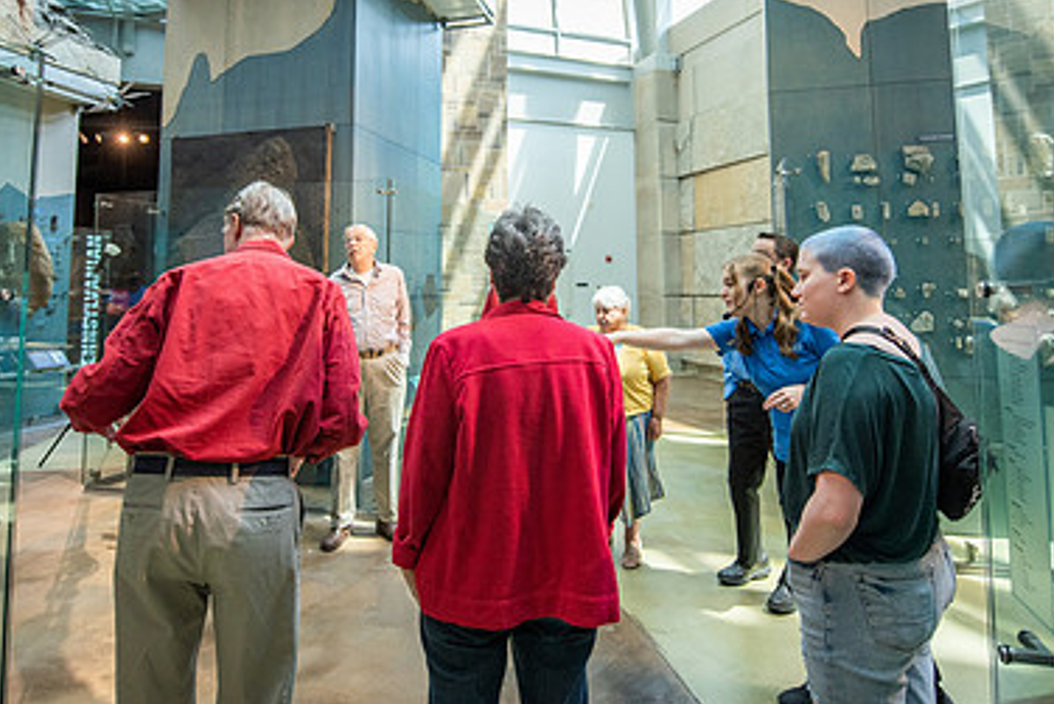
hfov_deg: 78.6
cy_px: 226
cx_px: 517
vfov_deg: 55.9
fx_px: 644
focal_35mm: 22
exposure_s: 1/250
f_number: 2.8
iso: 800
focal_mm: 14
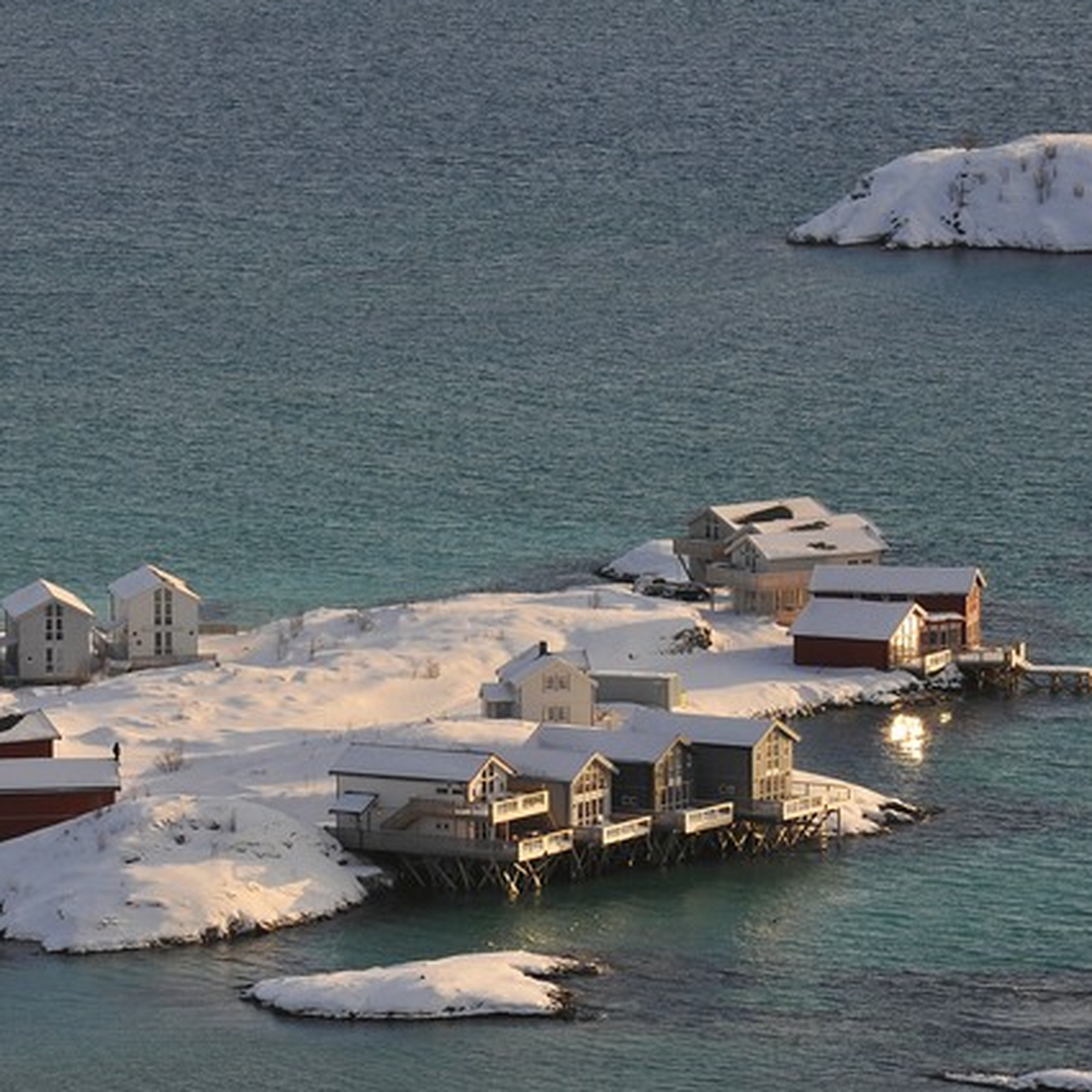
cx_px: 57
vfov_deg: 4.8
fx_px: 13134
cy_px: 507
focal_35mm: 368
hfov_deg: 4.8
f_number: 7.1
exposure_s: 1/640
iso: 200
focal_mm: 180
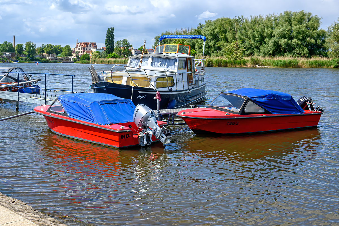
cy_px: 113
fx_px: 353
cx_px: 170
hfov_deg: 51.3
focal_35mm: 38
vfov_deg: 35.5
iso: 200
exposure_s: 1/800
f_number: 7.1
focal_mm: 25
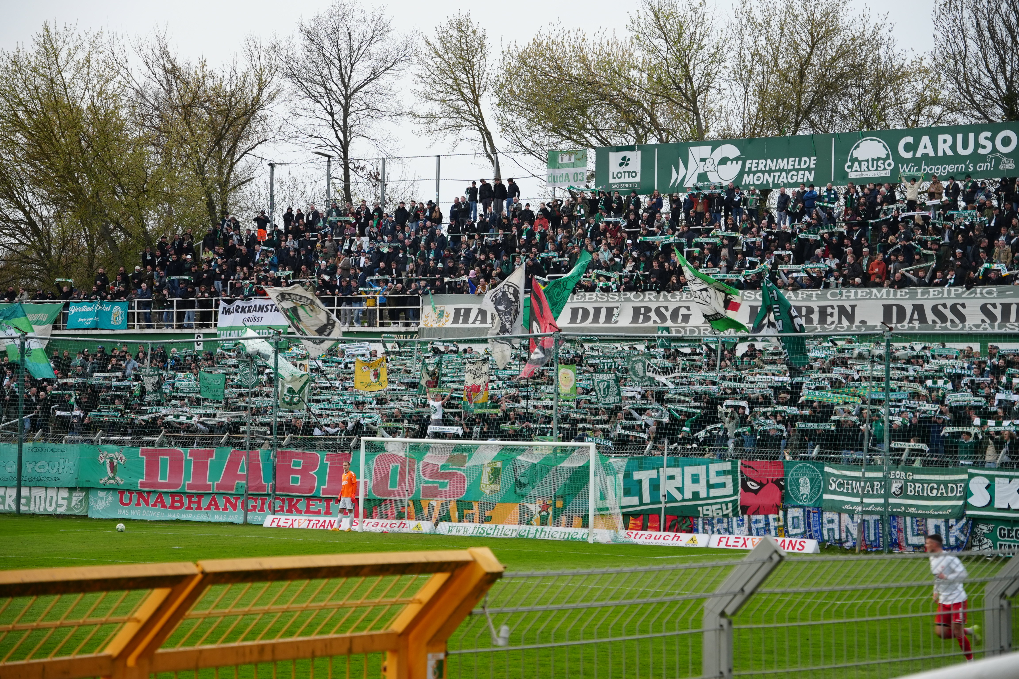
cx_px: 510
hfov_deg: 20.6
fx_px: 2802
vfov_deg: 13.8
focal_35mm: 99
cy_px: 340
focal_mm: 66
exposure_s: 1/100
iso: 200
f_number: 5
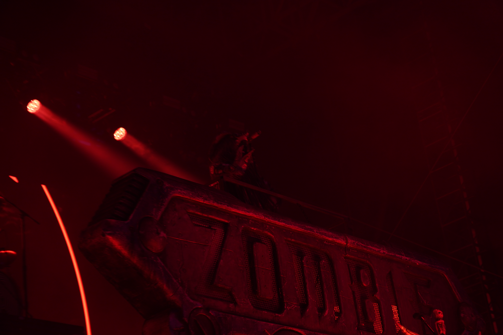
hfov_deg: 23.6
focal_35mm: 86
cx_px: 252
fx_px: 1202
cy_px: 168
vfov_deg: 15.9
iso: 500
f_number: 4
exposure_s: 1/60
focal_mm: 86
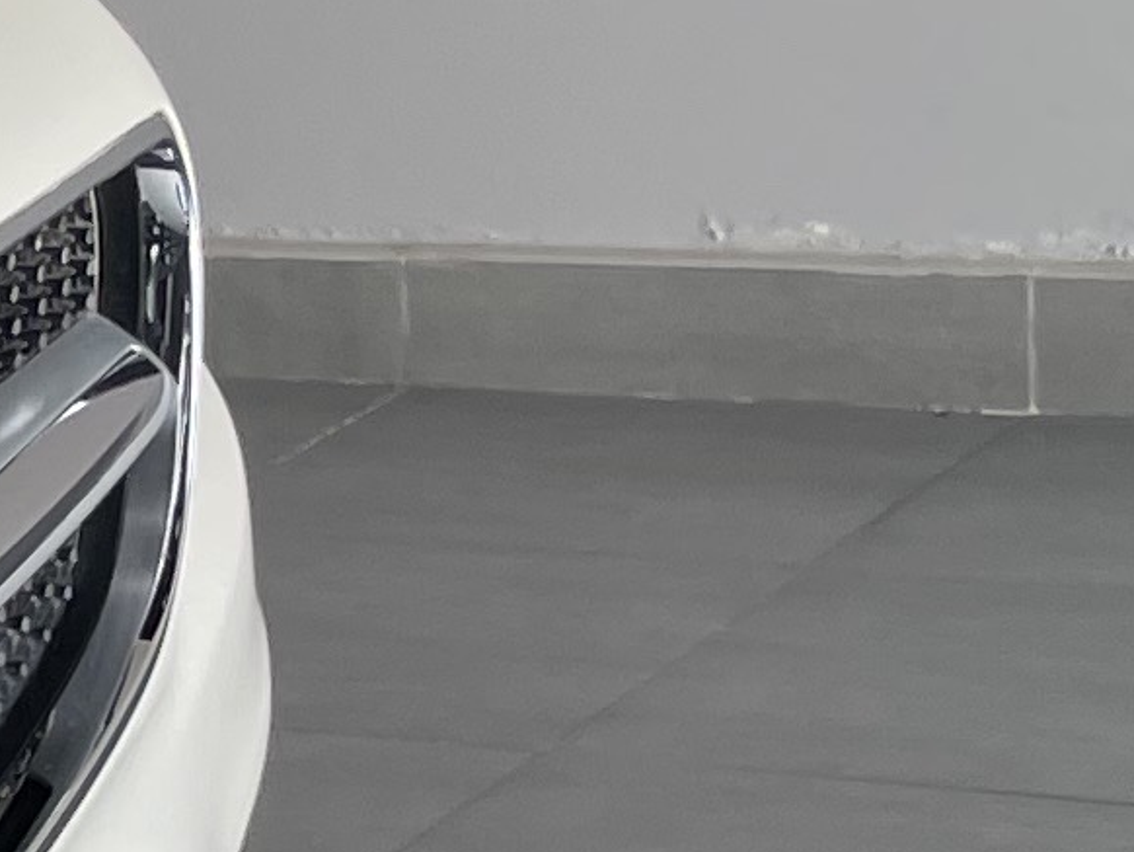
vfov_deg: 8.3
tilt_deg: -14.2
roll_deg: +10.1
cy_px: 536
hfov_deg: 8.5
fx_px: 5899
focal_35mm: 180
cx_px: -2632
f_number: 1.6
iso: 32
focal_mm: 4.2
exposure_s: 1/213
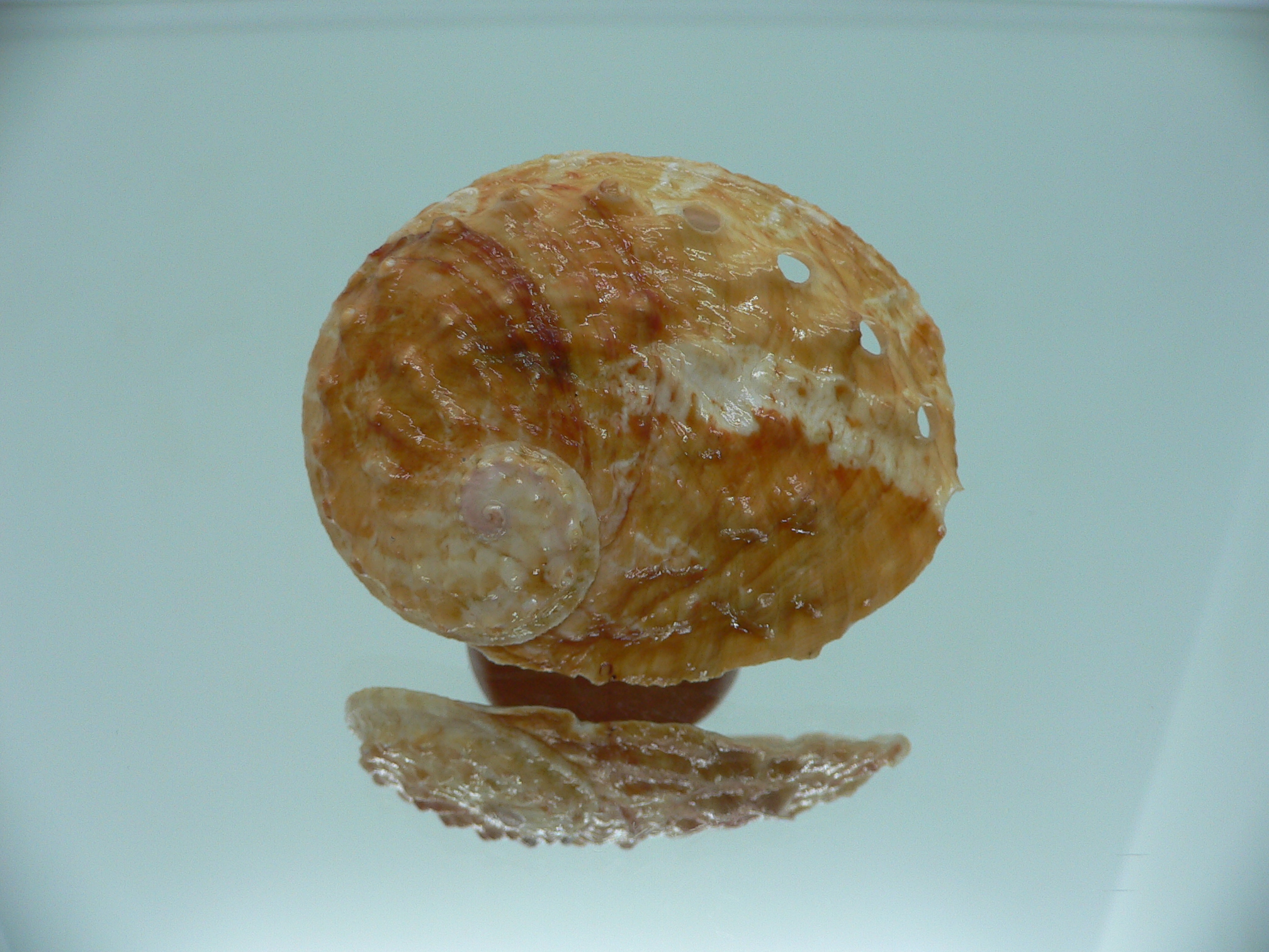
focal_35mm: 35
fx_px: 1283
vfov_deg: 40.7
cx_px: 634
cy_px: 476
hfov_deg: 52.6
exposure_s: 1/60
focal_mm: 4.6
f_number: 2.8
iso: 80
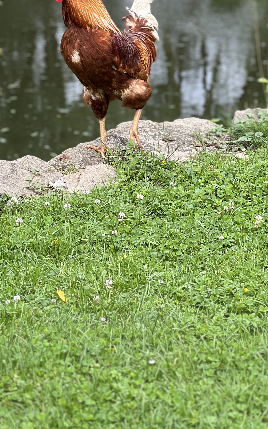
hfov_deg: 11.1
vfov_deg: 17.6
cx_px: 119
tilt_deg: -10.8
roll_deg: -0.7
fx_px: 1379
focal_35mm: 118
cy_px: 120
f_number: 2.8
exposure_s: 1/121
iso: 32
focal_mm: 9
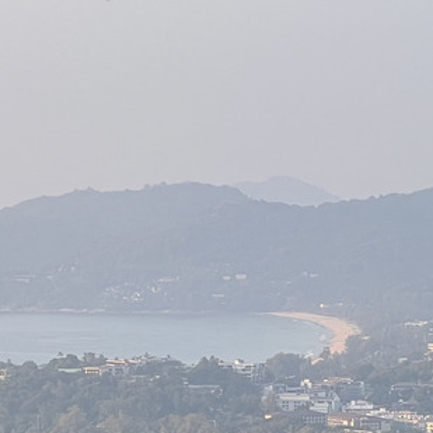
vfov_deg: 6.6
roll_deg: +0.0
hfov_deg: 6.6
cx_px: -22
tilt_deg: -1.7
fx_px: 3736
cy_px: 355
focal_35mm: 264
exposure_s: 1/185
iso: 32
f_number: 2.8
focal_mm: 9
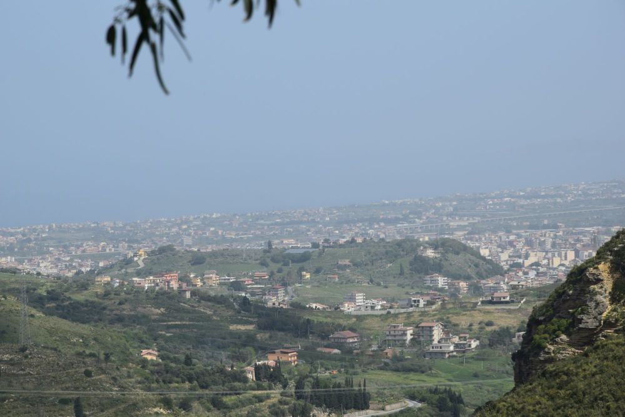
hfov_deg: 13.0
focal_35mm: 158
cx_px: 312
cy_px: 208
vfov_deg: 8.7
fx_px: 2734
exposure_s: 1/500
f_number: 11
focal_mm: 105
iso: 280
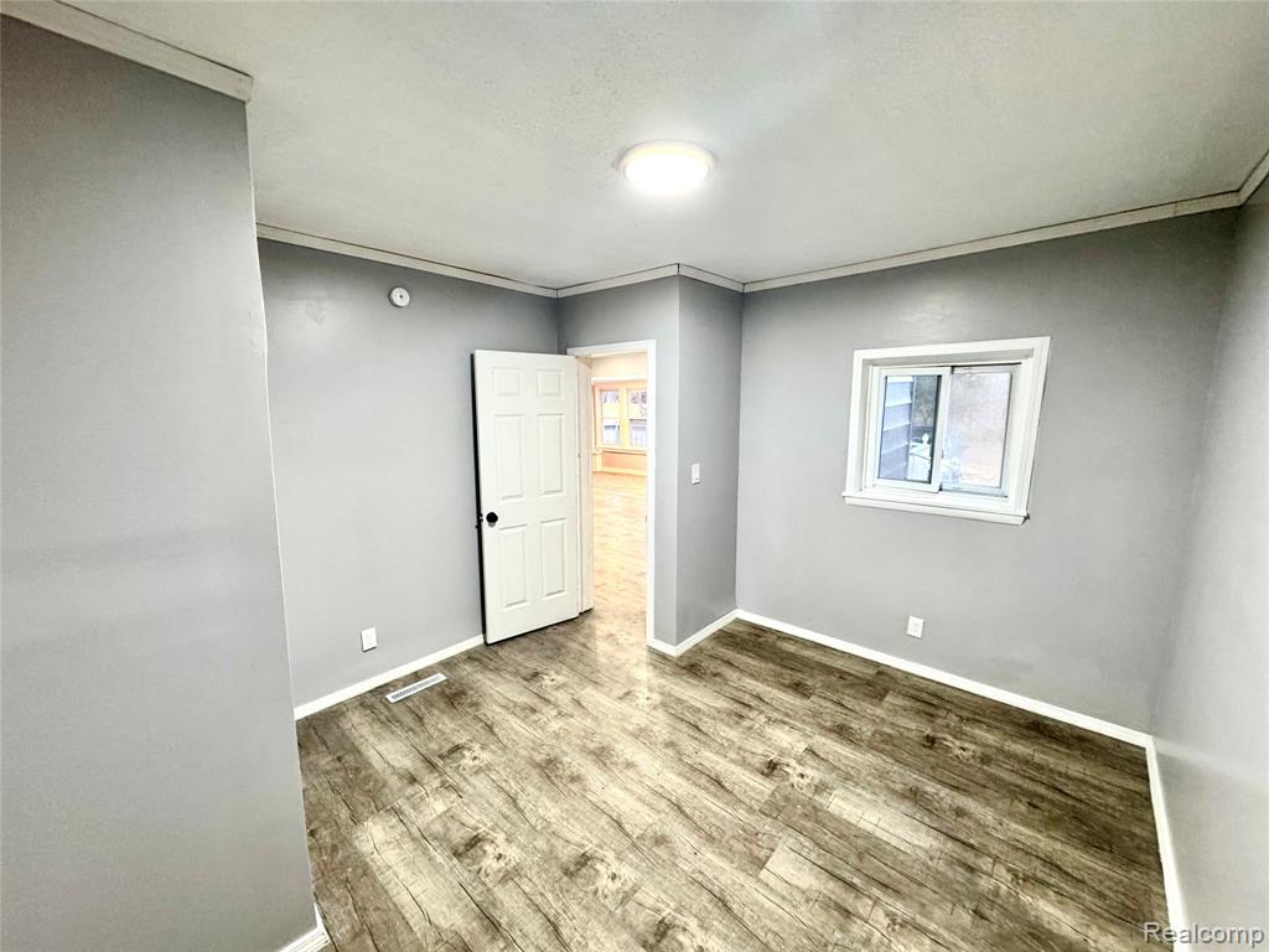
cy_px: 476
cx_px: 634
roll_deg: +1.2
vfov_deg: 85.7
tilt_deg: -10.9
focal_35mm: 14
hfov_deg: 102.1
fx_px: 513
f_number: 2.2
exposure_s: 1/60
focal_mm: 2.22
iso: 320
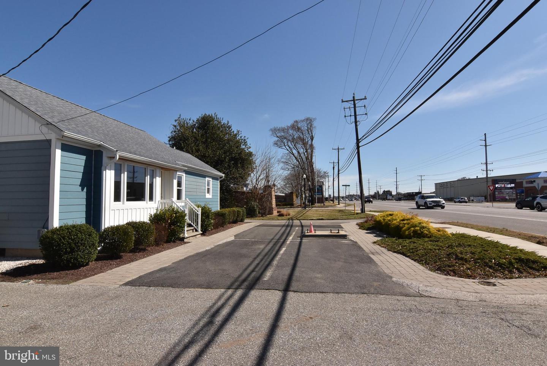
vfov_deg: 67.5
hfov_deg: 90.0
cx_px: 274
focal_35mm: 18
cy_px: 183
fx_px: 274
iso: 800
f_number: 16
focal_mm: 12
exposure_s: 1/1000
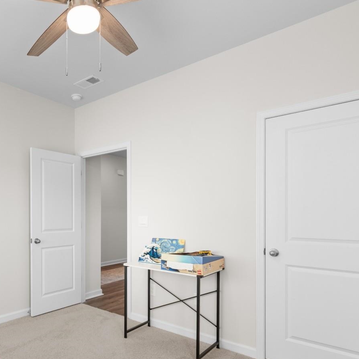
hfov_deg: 62.0
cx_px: 75
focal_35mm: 23
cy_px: 209
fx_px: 270
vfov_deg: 66.8
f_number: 4.5
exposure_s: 1/8
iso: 100
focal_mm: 10
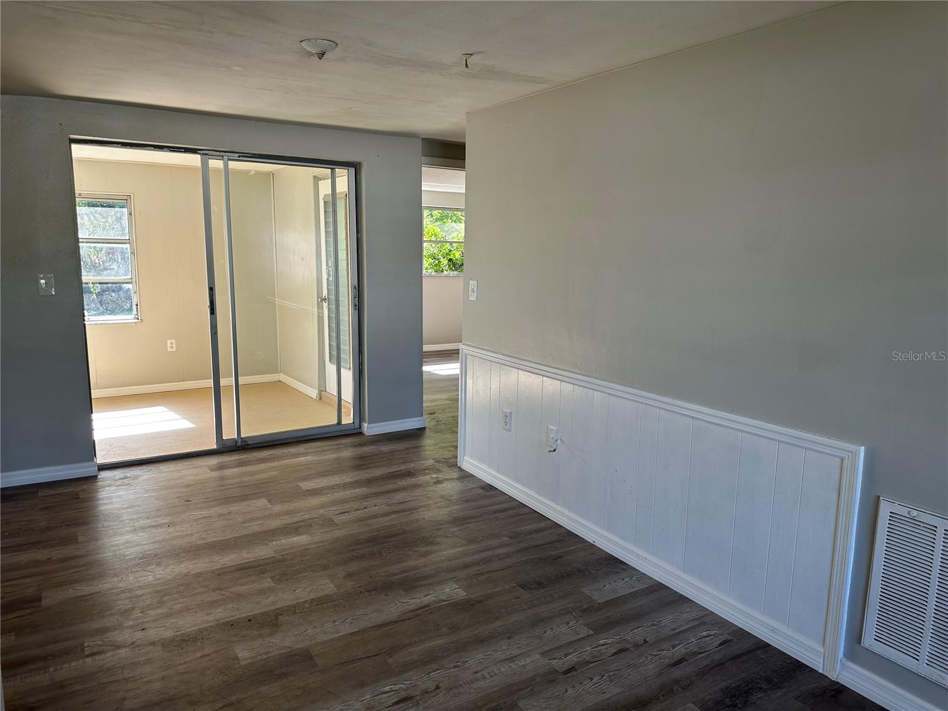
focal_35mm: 24
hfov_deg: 71.6
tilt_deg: -8.5
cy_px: 356
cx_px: 474
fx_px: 657
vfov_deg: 56.8
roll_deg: -0.8
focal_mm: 6.86
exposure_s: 1/125
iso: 64
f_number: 1.78
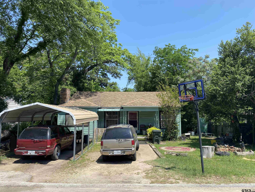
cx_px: 128
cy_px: 96
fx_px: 192
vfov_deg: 53.1
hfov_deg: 67.3
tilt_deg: +5.1
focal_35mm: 26
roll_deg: -0.3
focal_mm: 4.25
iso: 32
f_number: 1.8
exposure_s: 1/1484
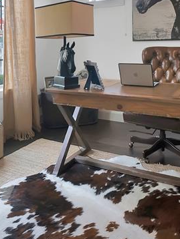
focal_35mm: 33
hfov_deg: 42.9
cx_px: 99
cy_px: 43
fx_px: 229
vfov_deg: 51.3
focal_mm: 12
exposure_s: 1/10
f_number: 11
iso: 640
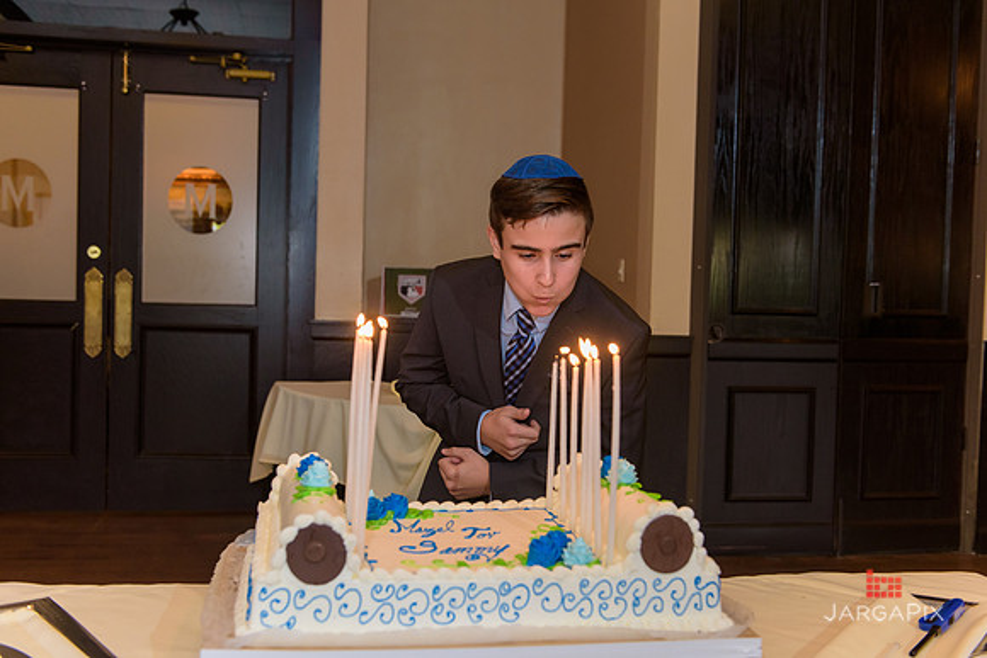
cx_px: 494
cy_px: 329
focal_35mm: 38
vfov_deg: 35.1
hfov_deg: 50.7
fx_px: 1042
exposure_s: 1/125
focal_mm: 38
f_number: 3.2
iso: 1250
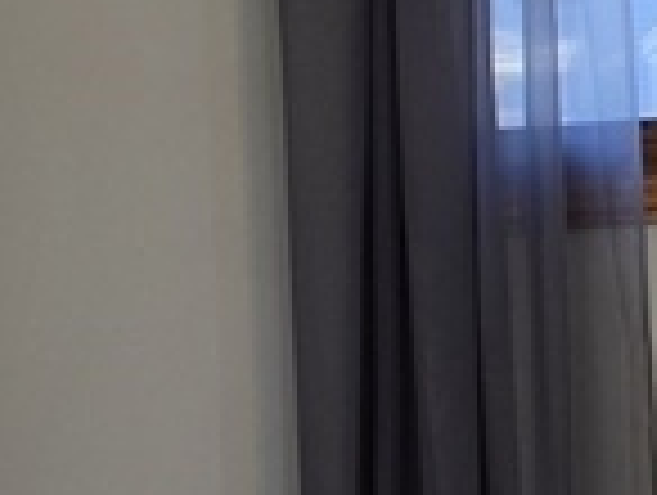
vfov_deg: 9.2
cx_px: 1728
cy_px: -40
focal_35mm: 161
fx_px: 3061
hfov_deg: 10.2
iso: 20
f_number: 1.4
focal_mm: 6.5
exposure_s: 1/120
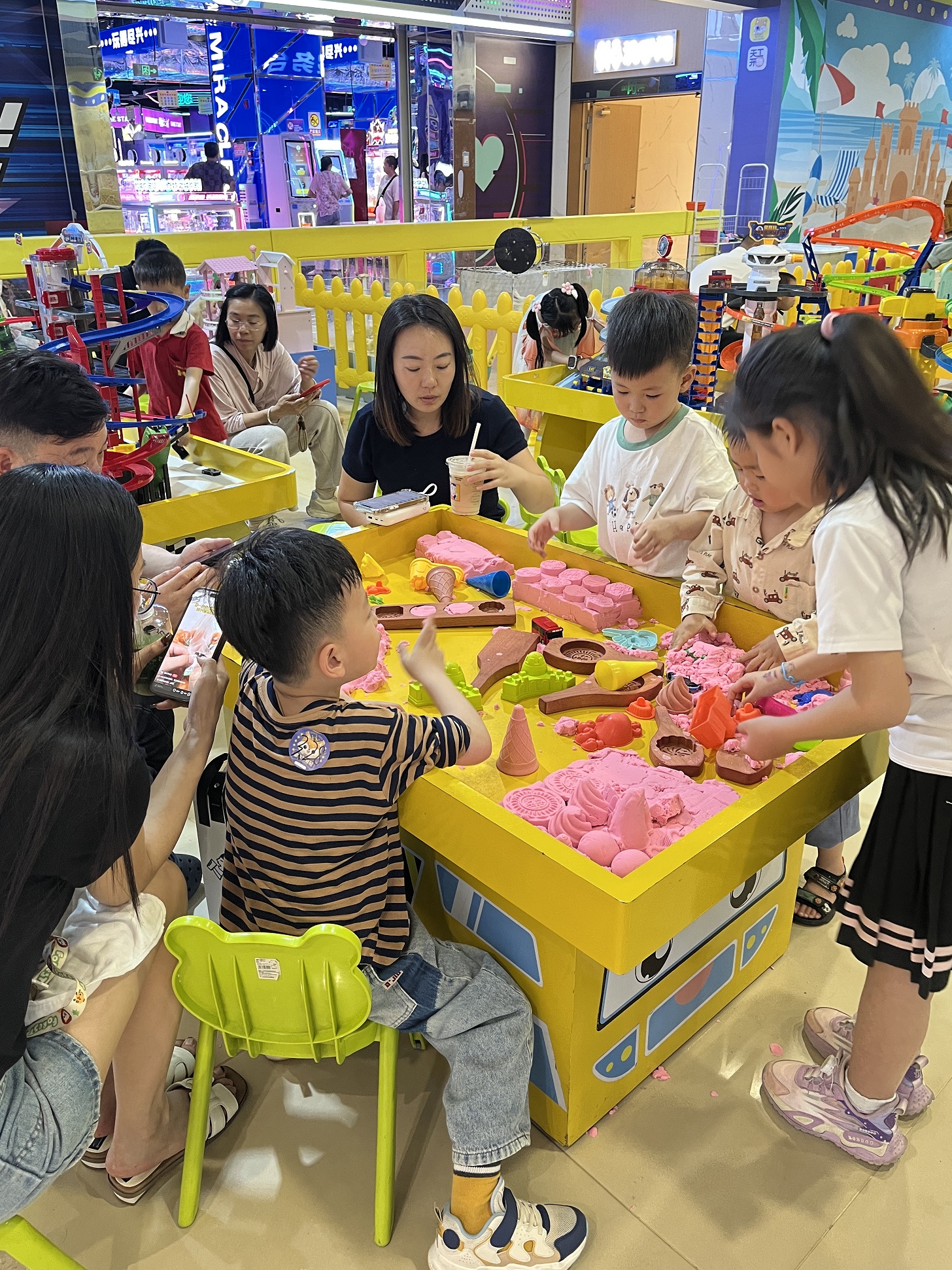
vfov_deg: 65.3
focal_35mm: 27
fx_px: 990
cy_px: 622
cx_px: 469
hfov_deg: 51.4
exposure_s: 1/50
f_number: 1.6
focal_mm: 5.1
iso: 125
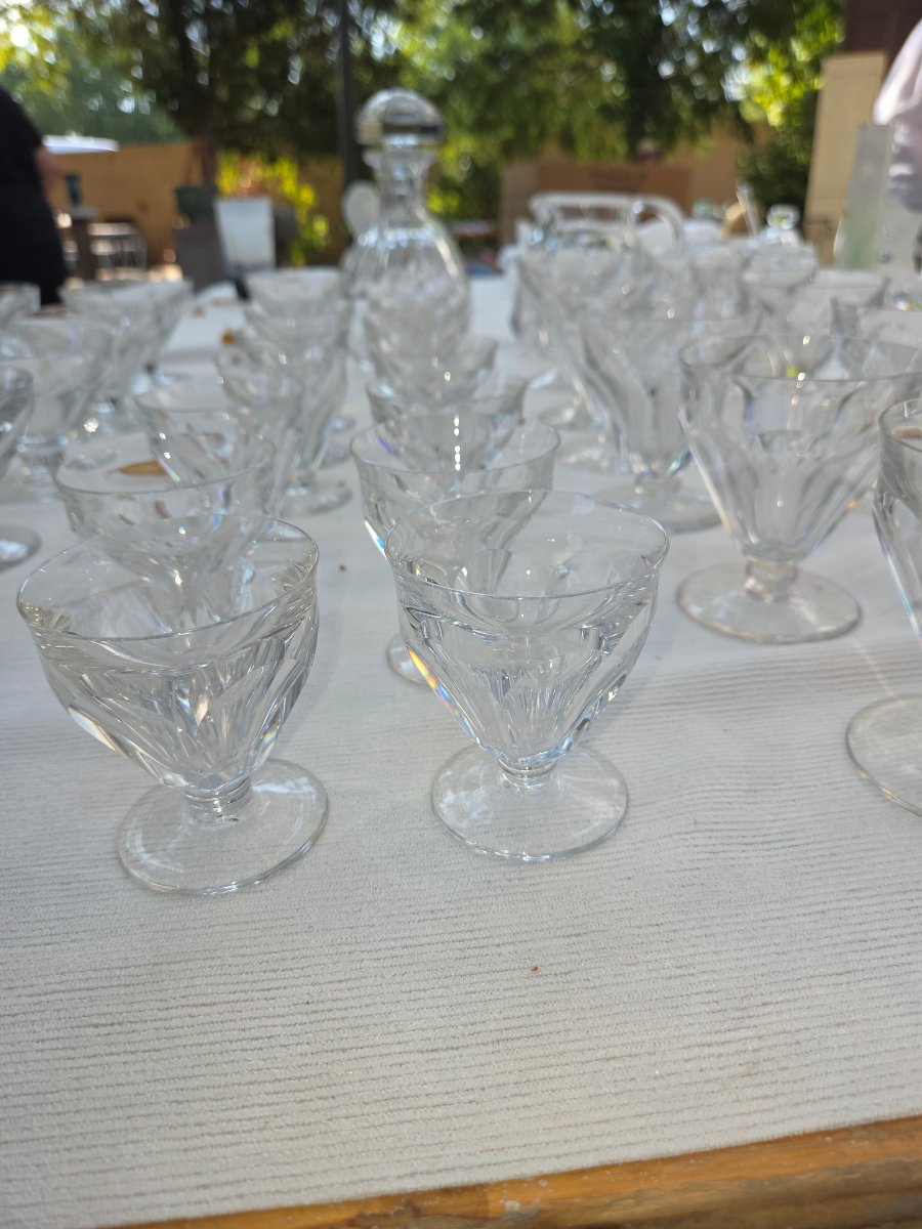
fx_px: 817
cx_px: 461
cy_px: 614
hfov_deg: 58.9
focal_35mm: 23
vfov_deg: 73.9
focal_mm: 5.4
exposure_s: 1/362
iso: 25
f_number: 1.8
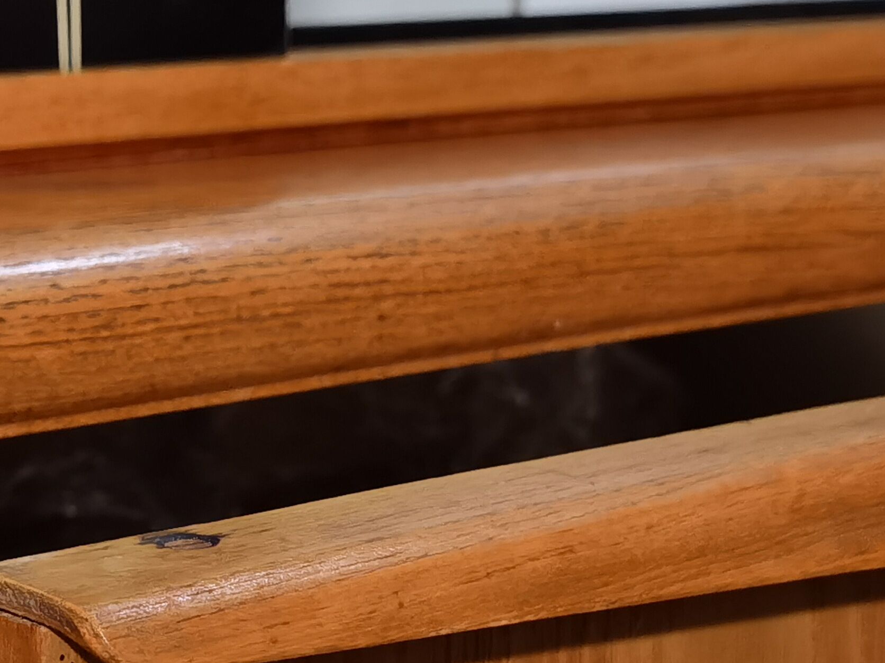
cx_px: 169
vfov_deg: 14.8
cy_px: 683
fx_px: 2505
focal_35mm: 98
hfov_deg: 19.8
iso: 400
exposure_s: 1/50
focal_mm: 6.71
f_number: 1.9
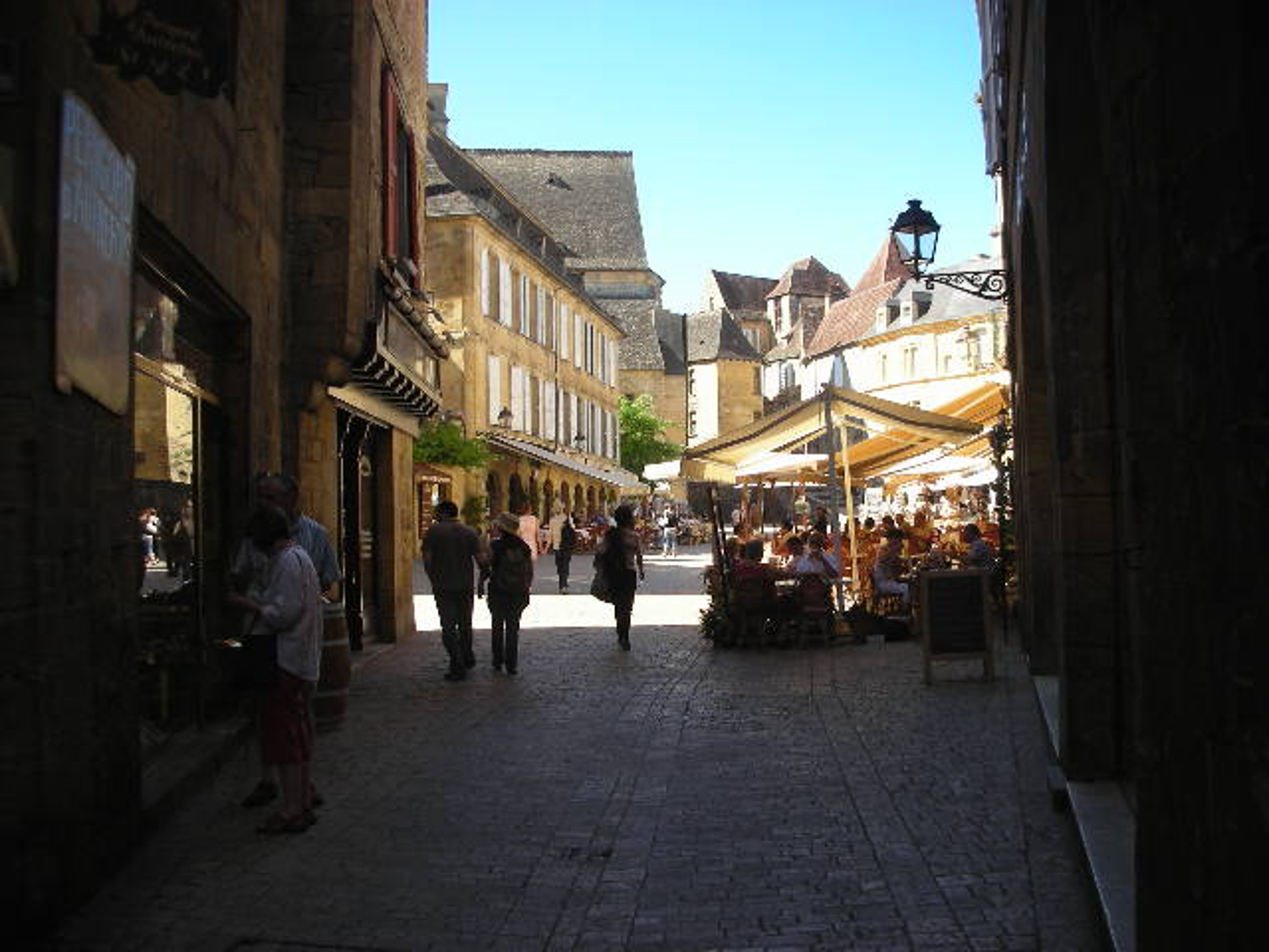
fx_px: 1283
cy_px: 476
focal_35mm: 35
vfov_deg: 40.7
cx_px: 634
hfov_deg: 52.6
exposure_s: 1/180
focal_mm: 5.8
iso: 50
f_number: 3
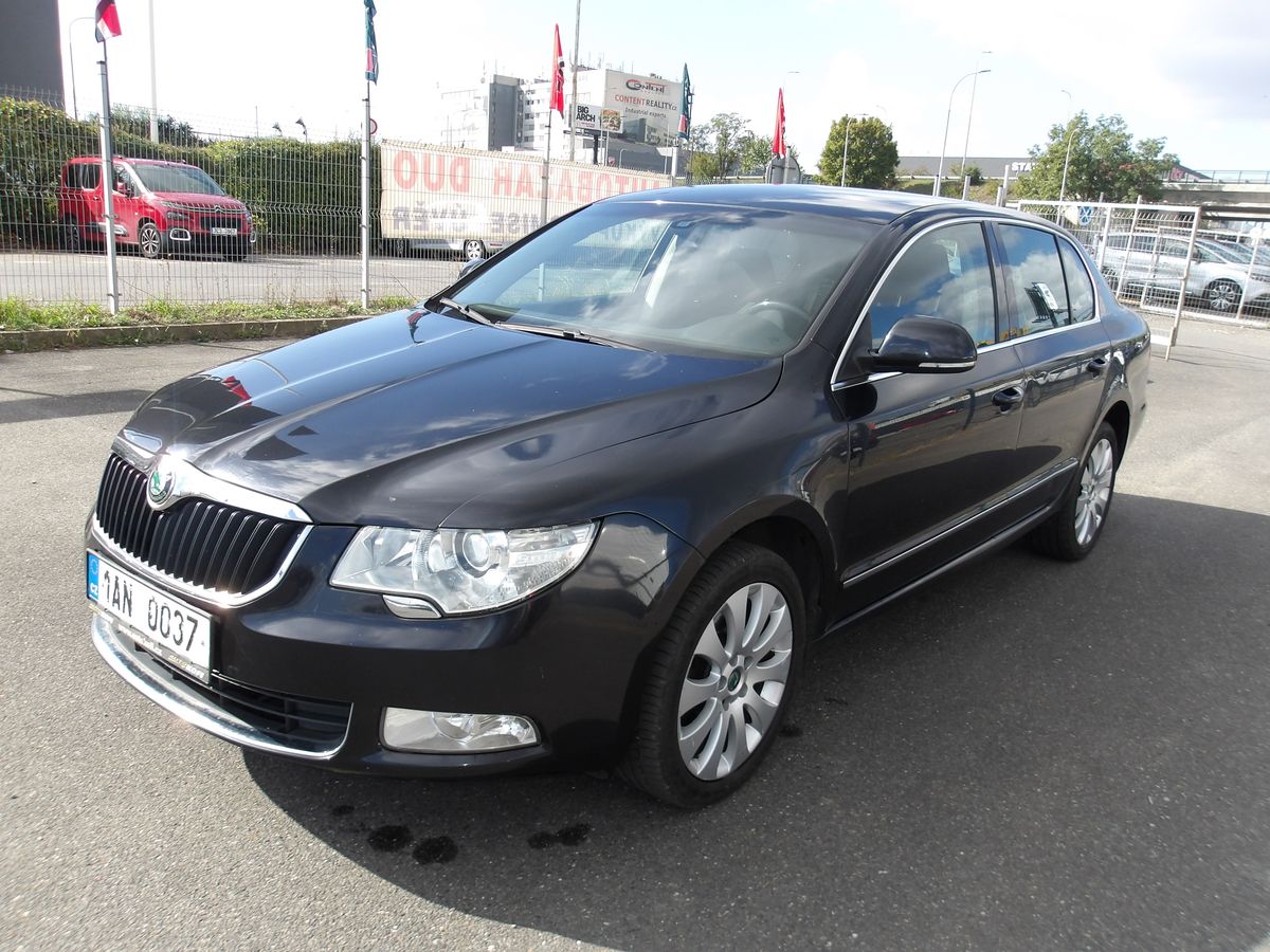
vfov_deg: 51.4
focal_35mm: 27
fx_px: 991
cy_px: 476
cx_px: 635
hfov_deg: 65.3
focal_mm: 4.9
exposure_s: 1/557
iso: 100
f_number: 3
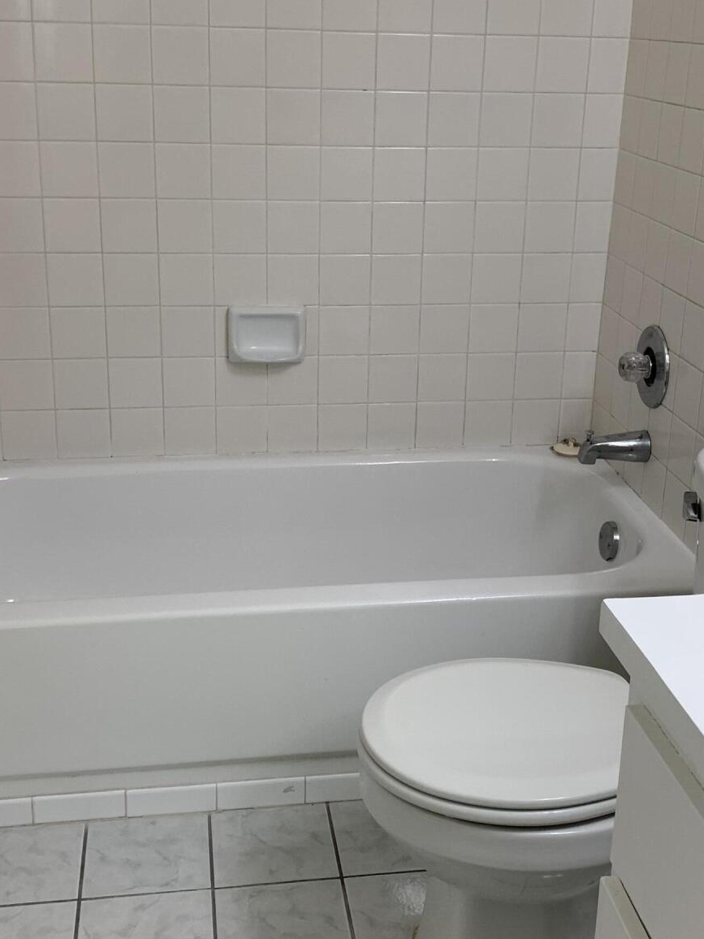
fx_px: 1220
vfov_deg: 42.0
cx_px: 374
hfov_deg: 32.2
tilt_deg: -19.4
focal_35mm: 45
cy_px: 430
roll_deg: +0.7
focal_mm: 4.25
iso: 50
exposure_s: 1/60
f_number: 1.8
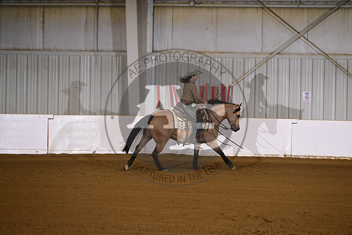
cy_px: 118
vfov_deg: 6.9
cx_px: 176
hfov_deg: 10.3
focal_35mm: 200
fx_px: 1956
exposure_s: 1/200
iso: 2000
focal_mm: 200
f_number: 4
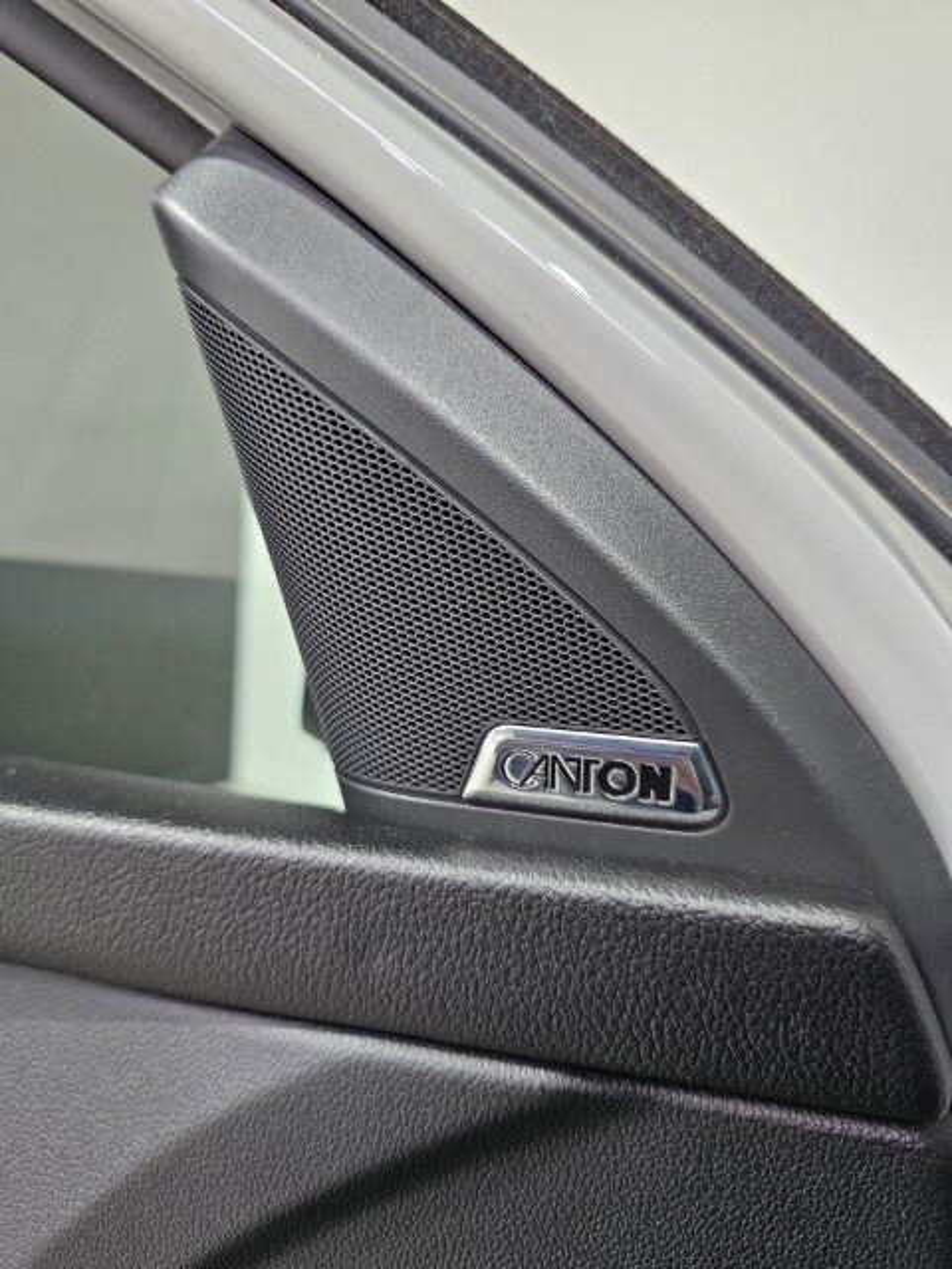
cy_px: 634
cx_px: 476
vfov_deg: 73.9
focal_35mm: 23
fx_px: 843
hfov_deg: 58.9
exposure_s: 1/142
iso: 500
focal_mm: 6.3
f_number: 1.7
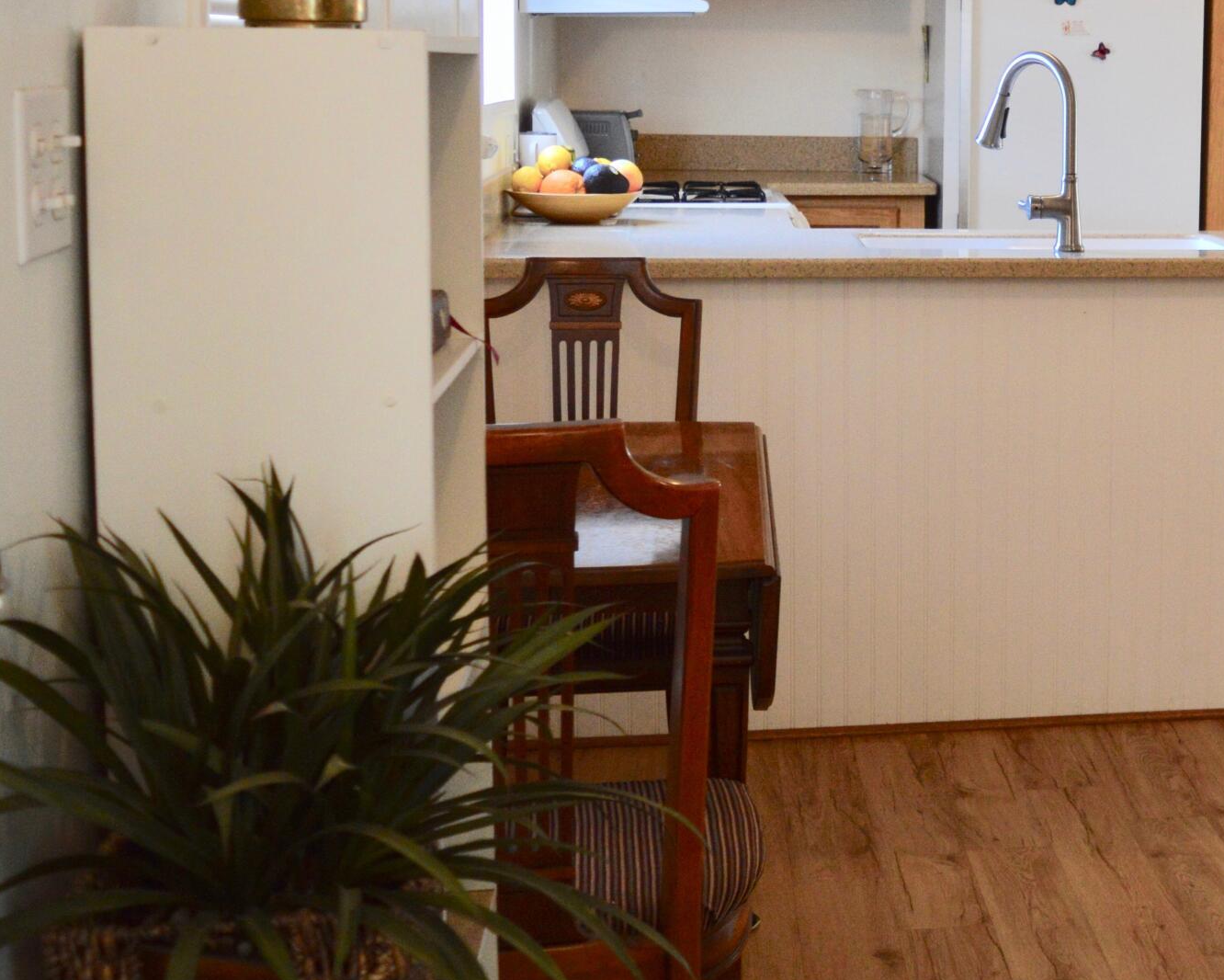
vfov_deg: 26.5
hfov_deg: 30.5
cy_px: 297
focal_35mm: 57
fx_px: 2065
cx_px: 1244
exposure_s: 1/50
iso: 400
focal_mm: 18
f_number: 3.5
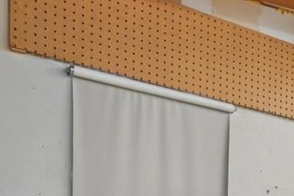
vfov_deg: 19.1
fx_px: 506
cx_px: 371
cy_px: 299
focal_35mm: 62
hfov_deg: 27.6
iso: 800
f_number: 8
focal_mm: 10
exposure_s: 1/6
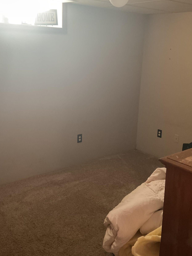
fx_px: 296
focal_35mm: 40
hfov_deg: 36.0
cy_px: 123
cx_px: 101
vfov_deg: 46.8
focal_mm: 3
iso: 200
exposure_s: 1/40
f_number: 1.8
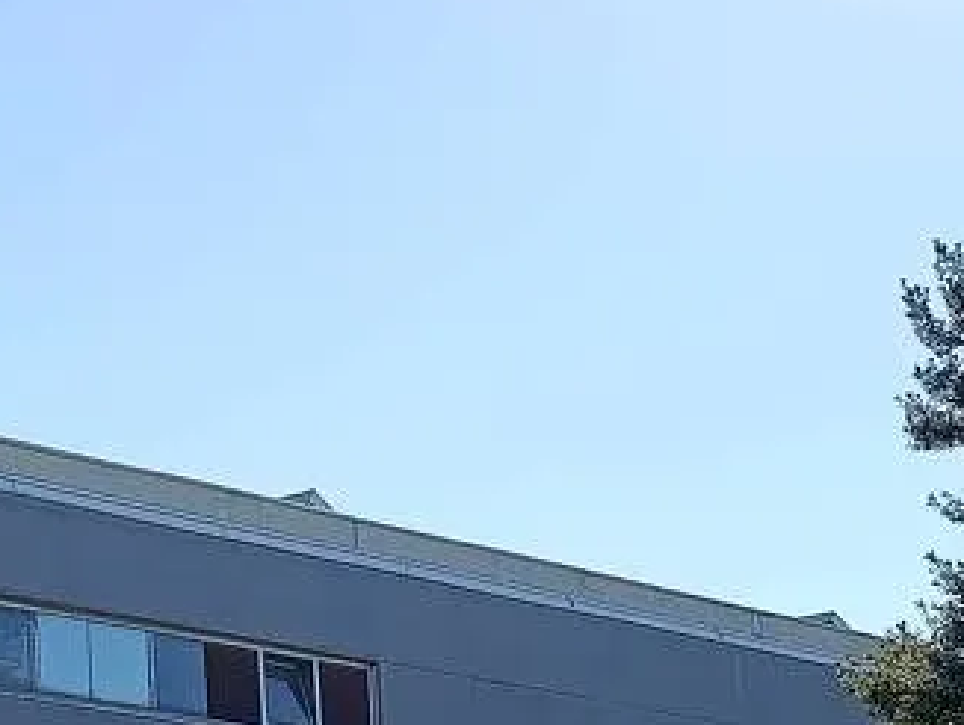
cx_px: -449
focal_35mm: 107
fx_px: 2982
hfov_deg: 16.8
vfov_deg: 13.4
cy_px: 935
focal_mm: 6.11
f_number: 1.7
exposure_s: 1/588
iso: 50
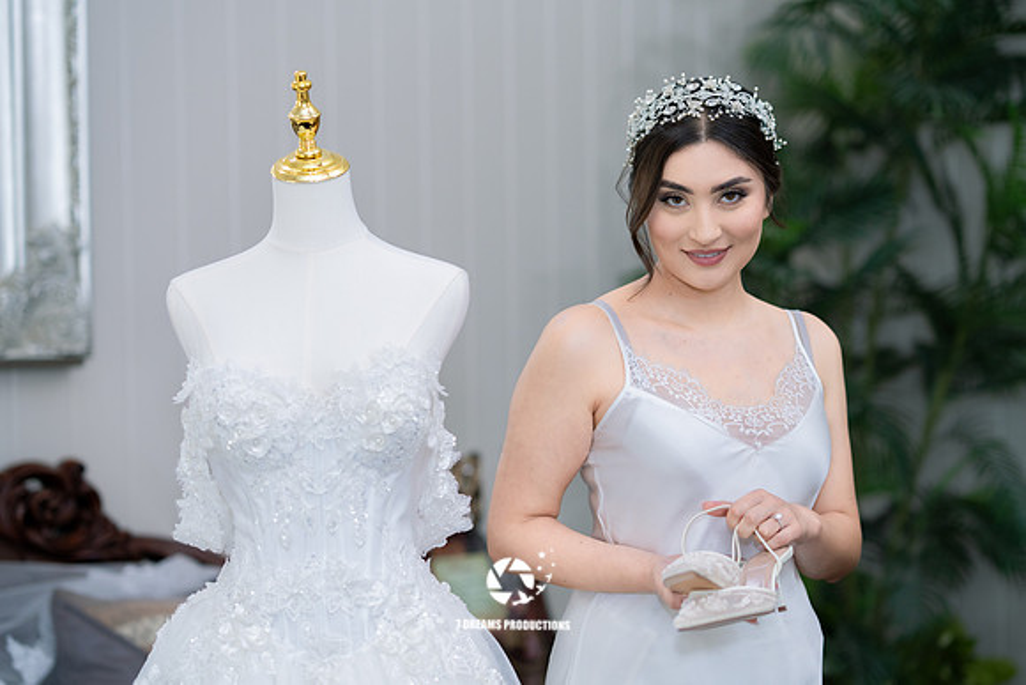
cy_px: 342
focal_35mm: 88
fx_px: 2519
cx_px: 513
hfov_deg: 23.0
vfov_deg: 15.5
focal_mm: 85
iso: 640
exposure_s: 1/200
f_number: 2
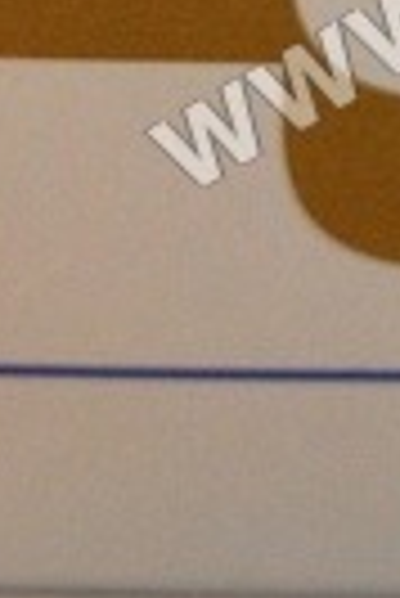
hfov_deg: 9.4
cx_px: 782
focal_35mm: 137
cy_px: -191
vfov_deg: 14.3
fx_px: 2277
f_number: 2.4
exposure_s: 1/20
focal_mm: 4.28
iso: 200
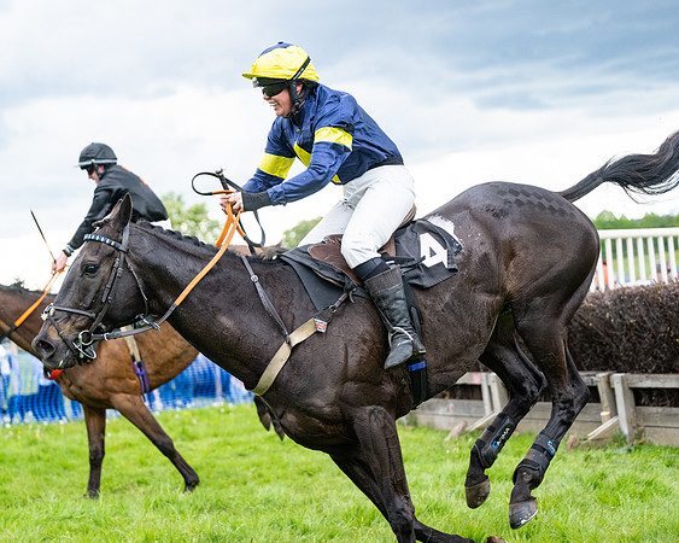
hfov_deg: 24.2
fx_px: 1584
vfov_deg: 19.4
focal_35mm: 79
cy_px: 272
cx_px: 320
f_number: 2.8
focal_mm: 70
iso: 500
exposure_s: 1/2000
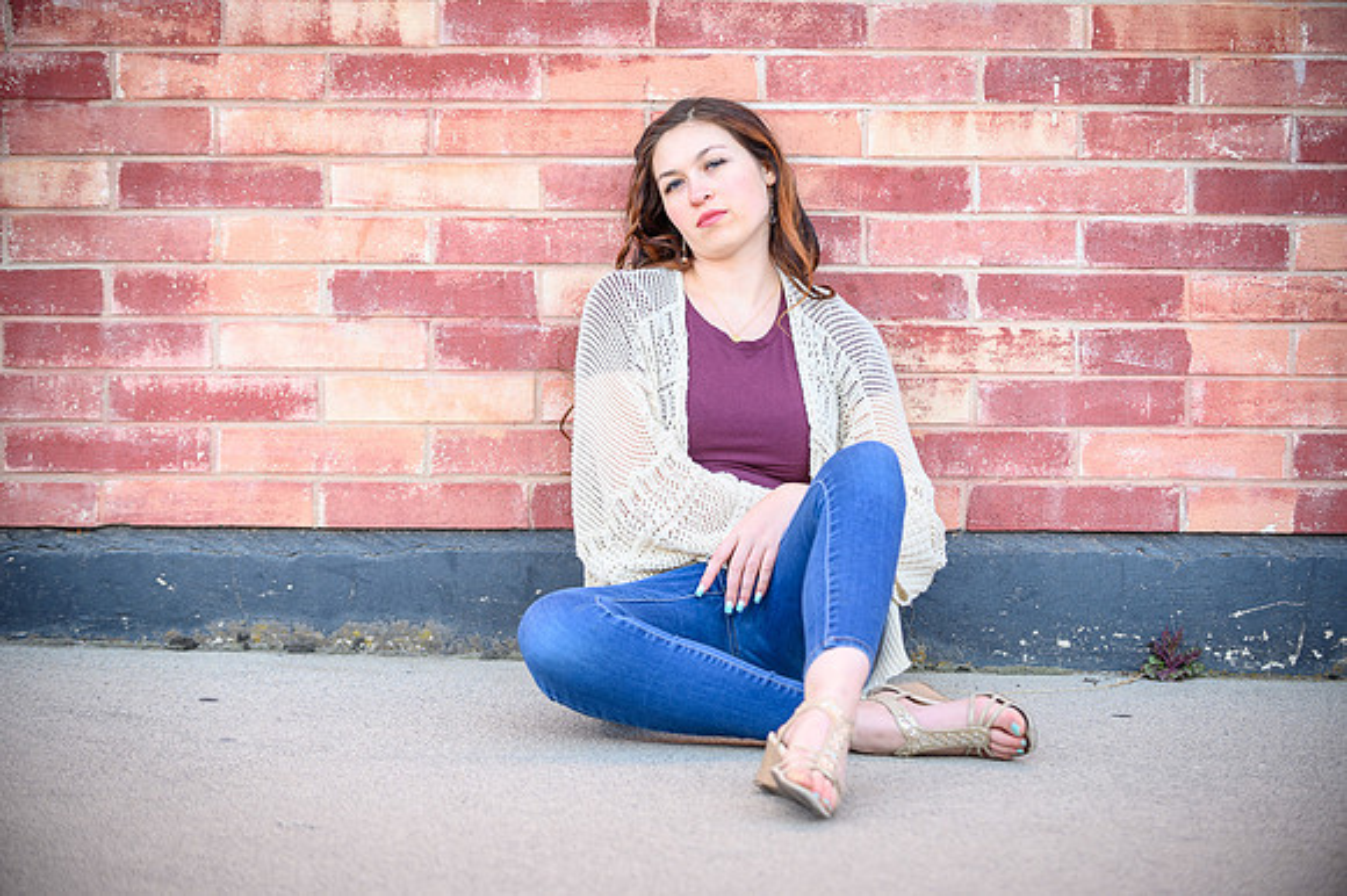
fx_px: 3665
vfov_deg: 13.9
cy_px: 448
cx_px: 674
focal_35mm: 98
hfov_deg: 20.8
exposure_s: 1/200
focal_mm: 98
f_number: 3.5
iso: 100
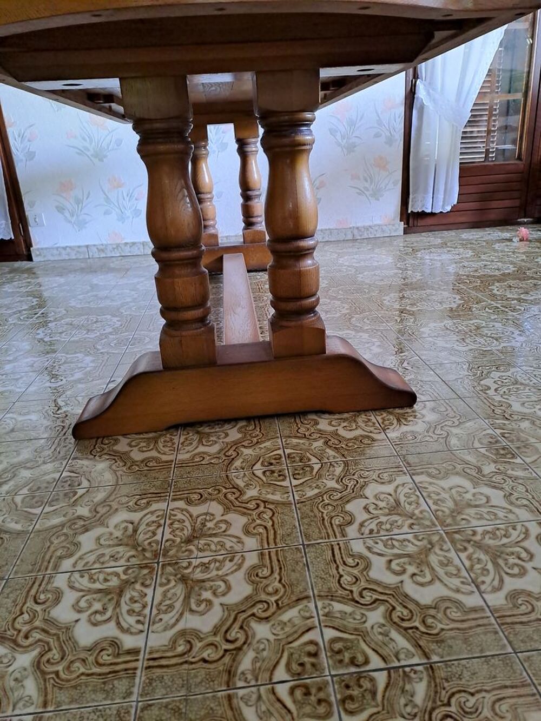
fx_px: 521
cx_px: 270
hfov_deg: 54.9
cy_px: 360
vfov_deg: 69.4
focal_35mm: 25
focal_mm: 4.65
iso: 320
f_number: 1.8
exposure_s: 1/30
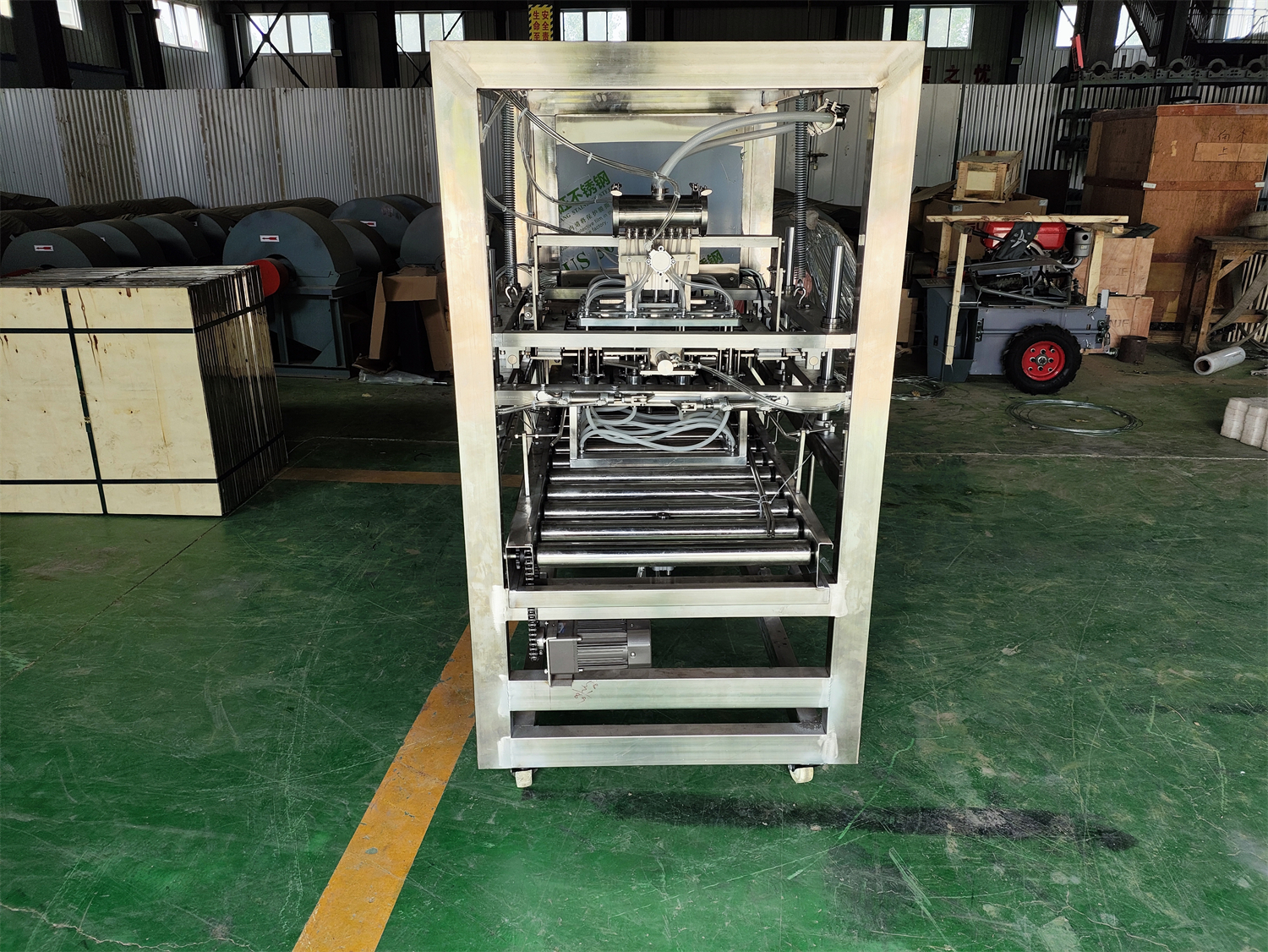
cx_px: 634
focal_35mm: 25
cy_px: 476
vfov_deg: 54.9
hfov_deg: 69.4
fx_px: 916
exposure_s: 1/310
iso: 50
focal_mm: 4.71
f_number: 1.79
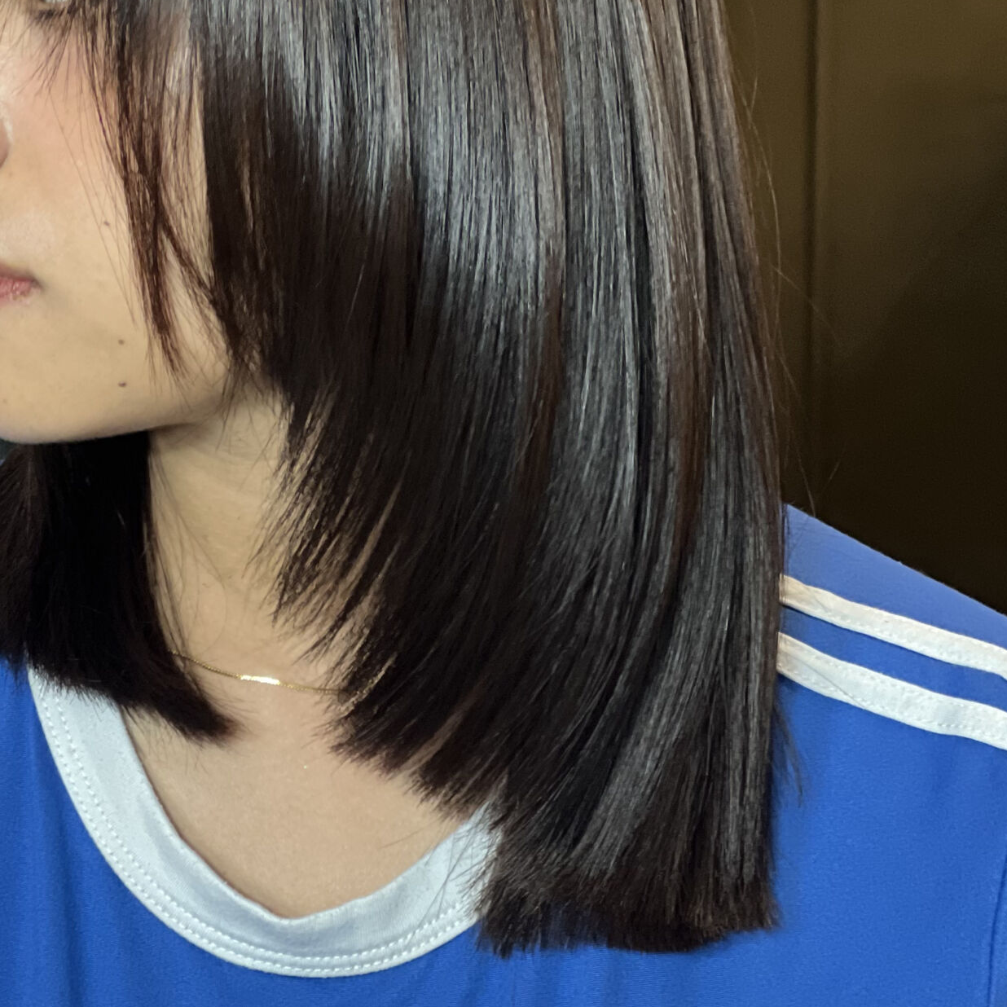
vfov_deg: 12.4
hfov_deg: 12.4
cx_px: 280
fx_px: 4641
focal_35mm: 141
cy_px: 256
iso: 400
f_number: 2.8
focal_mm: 9
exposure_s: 1/25
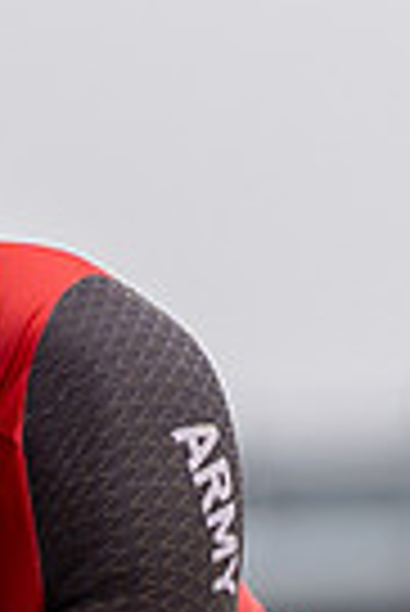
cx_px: -169
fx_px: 42017
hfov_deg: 0.6
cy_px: 1913
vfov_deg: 0.8
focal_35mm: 2466
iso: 100
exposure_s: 1/800
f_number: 3.2
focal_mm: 176
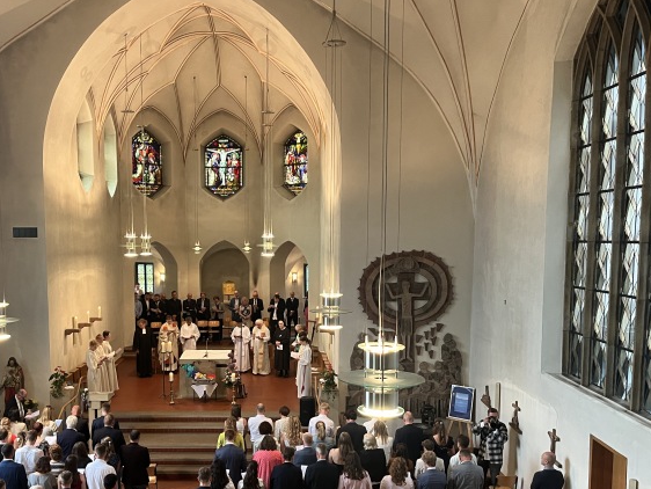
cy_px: 306
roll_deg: +0.2
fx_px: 696
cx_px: 250
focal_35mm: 37
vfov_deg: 38.4
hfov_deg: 49.7
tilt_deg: -7.4
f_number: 1.6
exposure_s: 1/50
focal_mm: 5.1
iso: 320
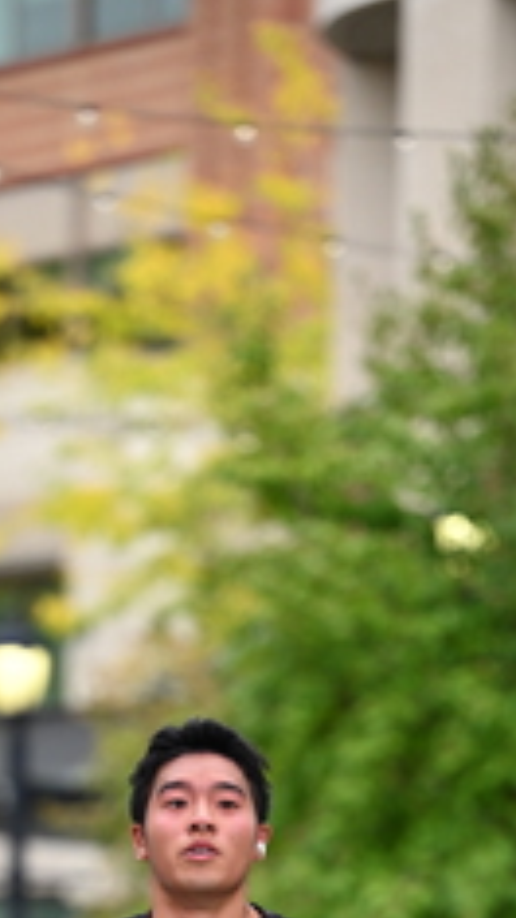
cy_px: 1070
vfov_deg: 6.1
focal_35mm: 355
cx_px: 170
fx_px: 8644
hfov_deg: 3.4
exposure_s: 1/2000
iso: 640
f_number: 2.8
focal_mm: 145
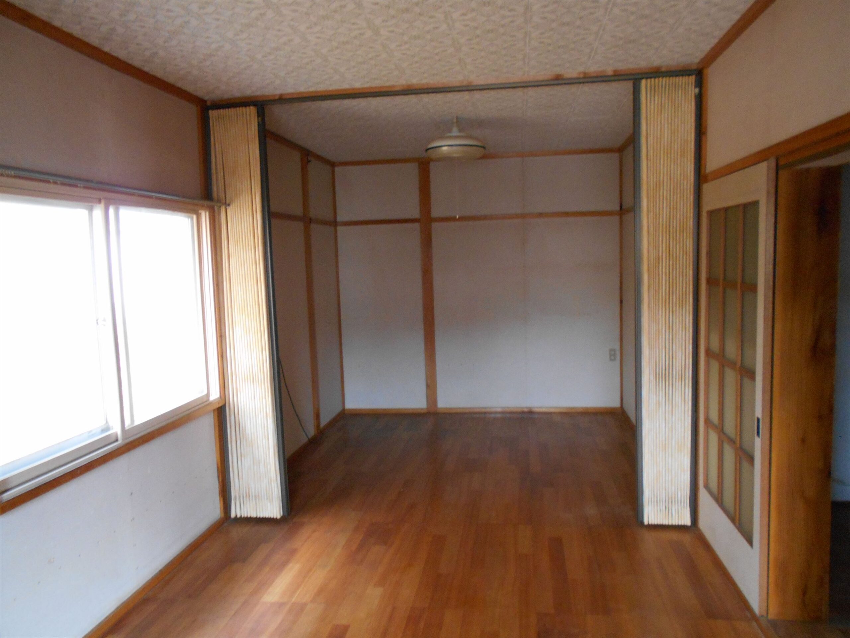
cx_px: 425
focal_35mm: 26
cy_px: 319
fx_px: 638
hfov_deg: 67.3
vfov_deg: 53.1
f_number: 3.2
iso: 400
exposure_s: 1/30
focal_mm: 4.6
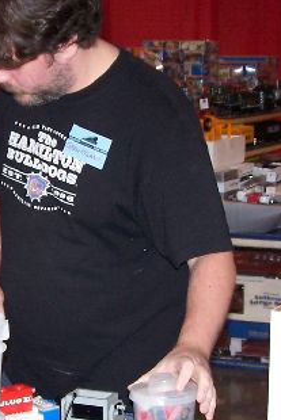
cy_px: 217
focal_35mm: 101
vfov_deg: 20.2
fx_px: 1181
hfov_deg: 13.5
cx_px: 84
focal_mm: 6.3
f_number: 2.8
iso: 140
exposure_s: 1/60
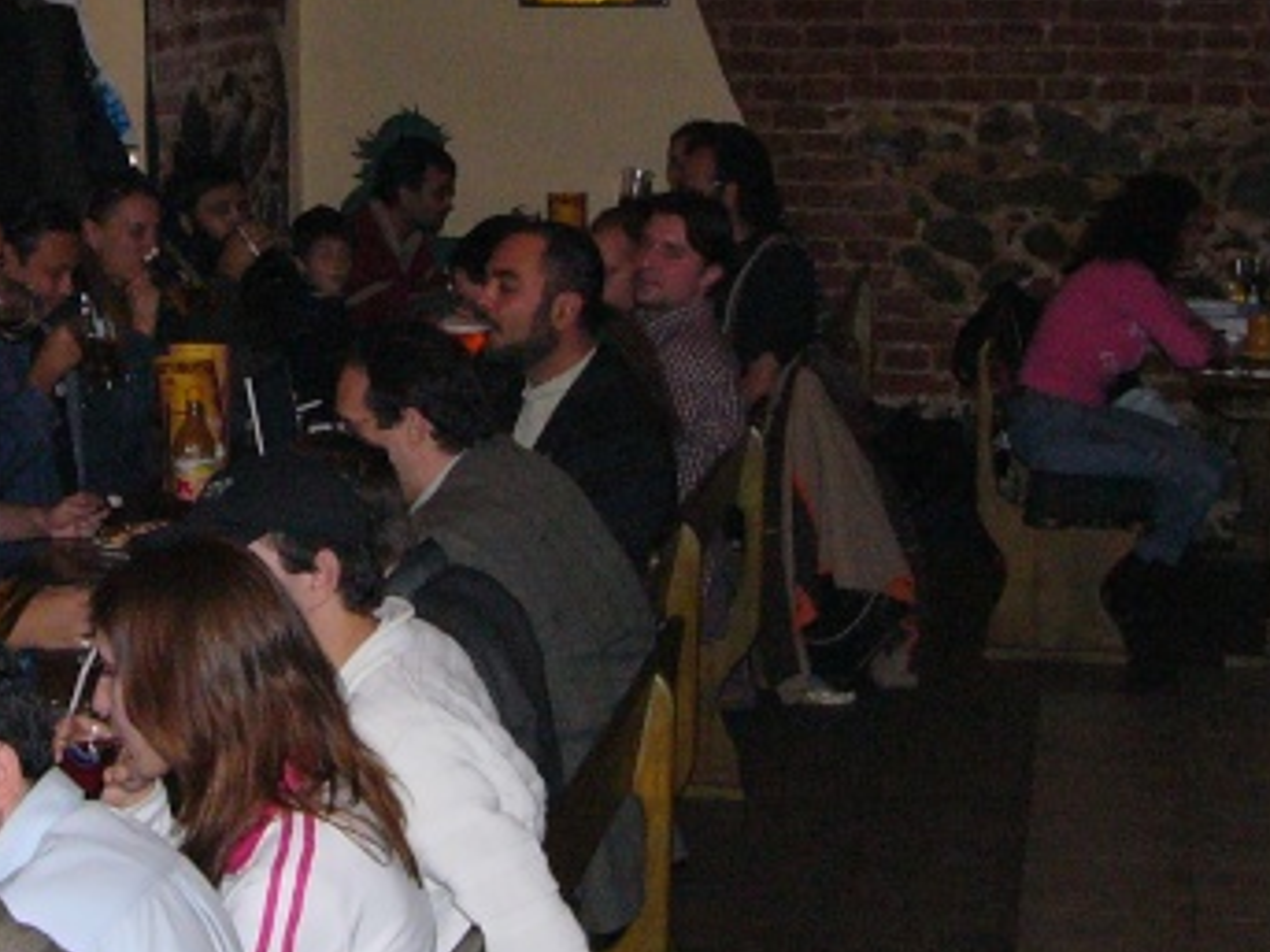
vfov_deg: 17.4
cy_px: 207
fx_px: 3081
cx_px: 230
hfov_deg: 22.9
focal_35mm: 84
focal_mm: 6
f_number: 2.8
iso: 200
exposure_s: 1/80
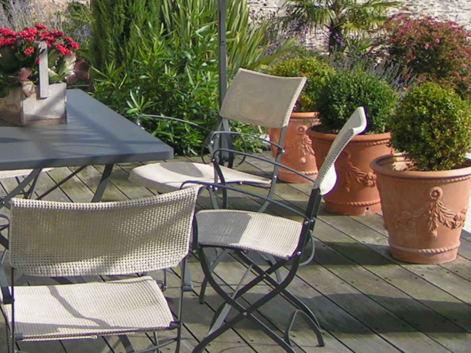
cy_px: 53
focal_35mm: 82
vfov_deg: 17.8
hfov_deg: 23.0
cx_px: 17
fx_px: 1115
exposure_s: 1/1000
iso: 50
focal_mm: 5.8
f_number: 3.2
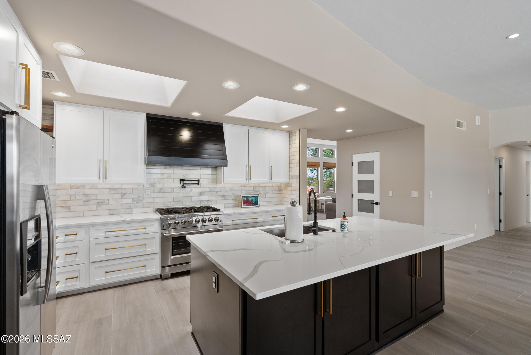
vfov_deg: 73.8
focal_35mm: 16
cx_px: 266
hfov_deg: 96.7
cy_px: 178
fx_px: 236
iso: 640
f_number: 8
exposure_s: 1/5
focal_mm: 16
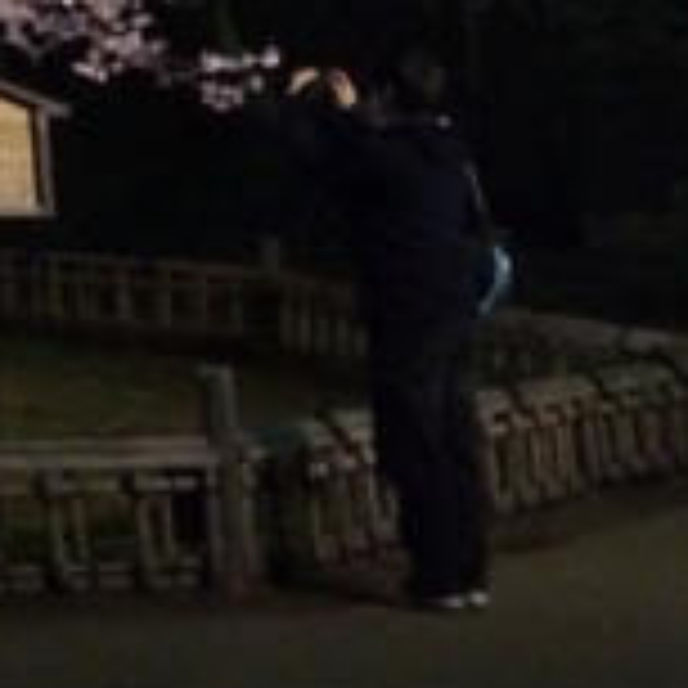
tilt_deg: +11.2
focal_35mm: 134
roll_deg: -0.4
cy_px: -598
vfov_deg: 11.9
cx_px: -1016
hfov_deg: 10.9
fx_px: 3013
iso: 320
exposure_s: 1/30
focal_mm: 4.15
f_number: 2.2
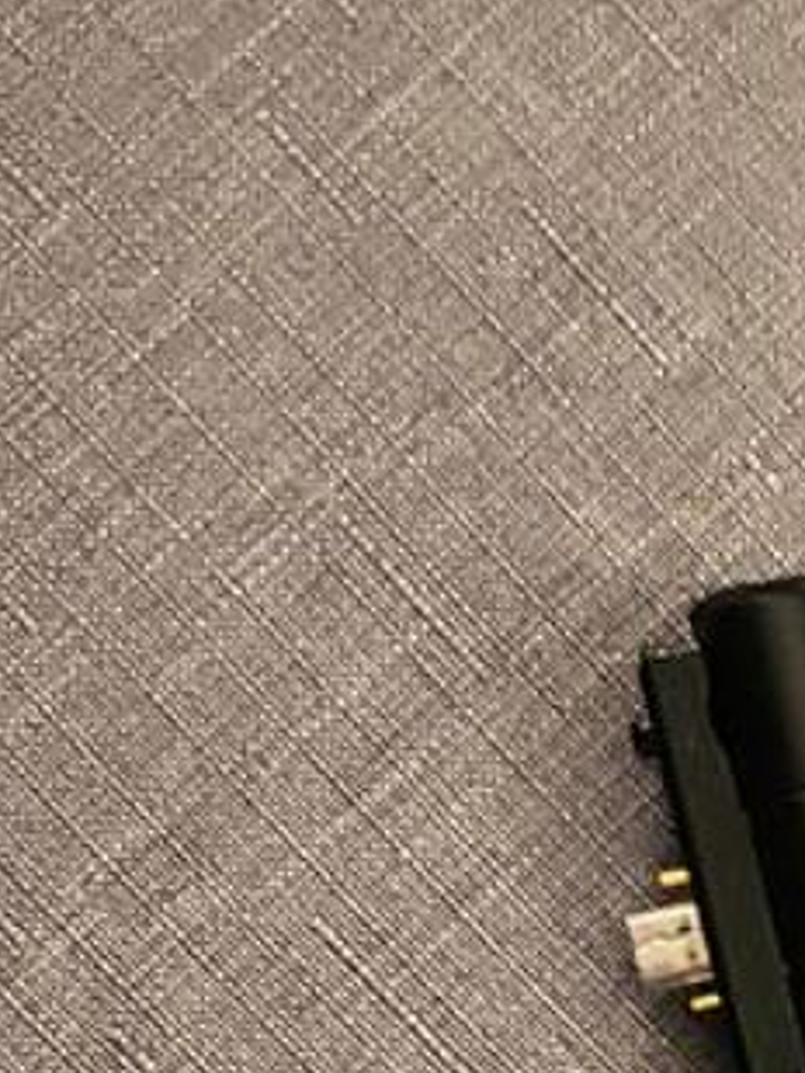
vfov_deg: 15.7
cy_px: 1755
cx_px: 1482
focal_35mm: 112
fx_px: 3470
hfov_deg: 12.1
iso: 800
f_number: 1.8
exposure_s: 1/25
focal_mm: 4.25
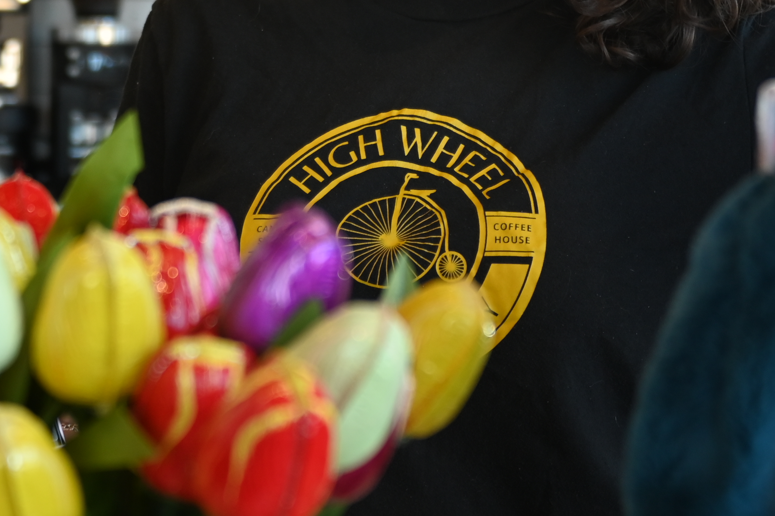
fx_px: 2411
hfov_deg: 18.2
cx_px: 296
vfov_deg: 12.2
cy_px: 155
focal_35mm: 112
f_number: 4
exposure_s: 1/160
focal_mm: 42
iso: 400
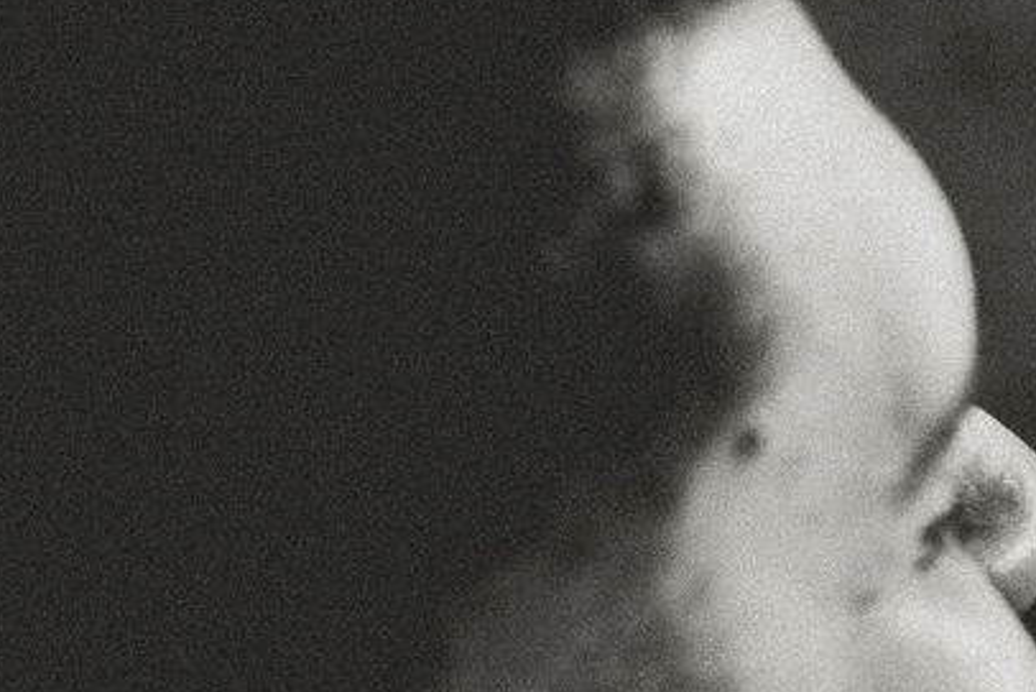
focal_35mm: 190
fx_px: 5469
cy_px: 1472
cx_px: 2025
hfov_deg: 10.1
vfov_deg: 6.9
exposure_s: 1/500
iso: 400
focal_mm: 35
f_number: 1.8
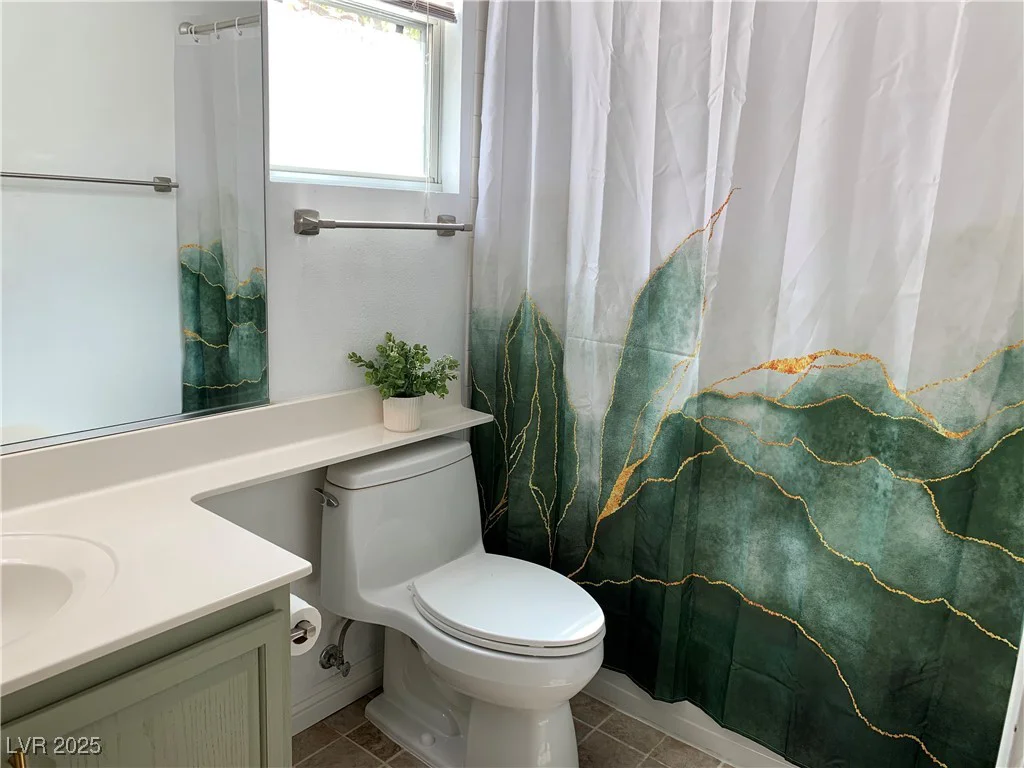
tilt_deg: -12.2
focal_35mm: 26
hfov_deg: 67.3
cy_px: 384
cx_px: 512
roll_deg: -2.7
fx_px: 769
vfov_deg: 53.1
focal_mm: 4.25
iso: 32
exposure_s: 1/120
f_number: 1.8
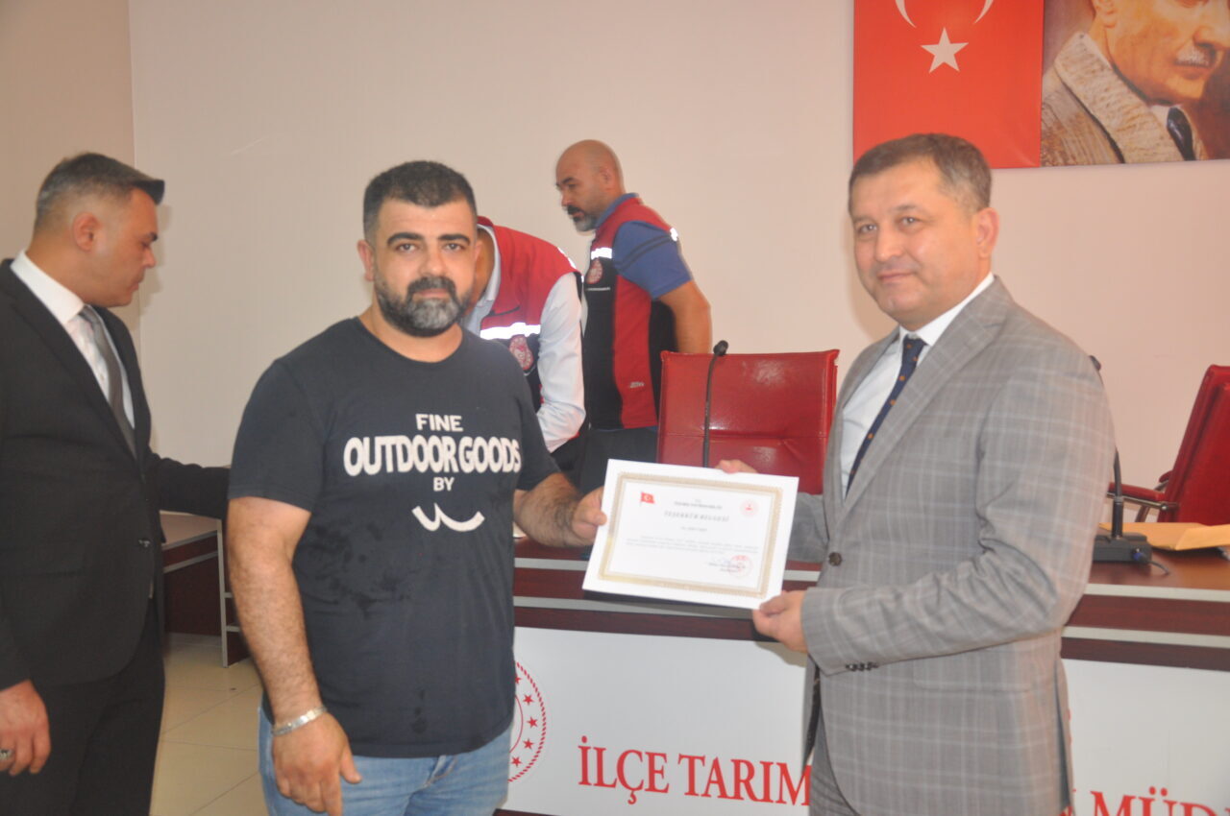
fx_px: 1228
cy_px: 408
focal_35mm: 36
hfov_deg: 53.2
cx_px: 615
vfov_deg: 36.8
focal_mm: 24
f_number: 3.8
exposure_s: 1/60
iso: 640
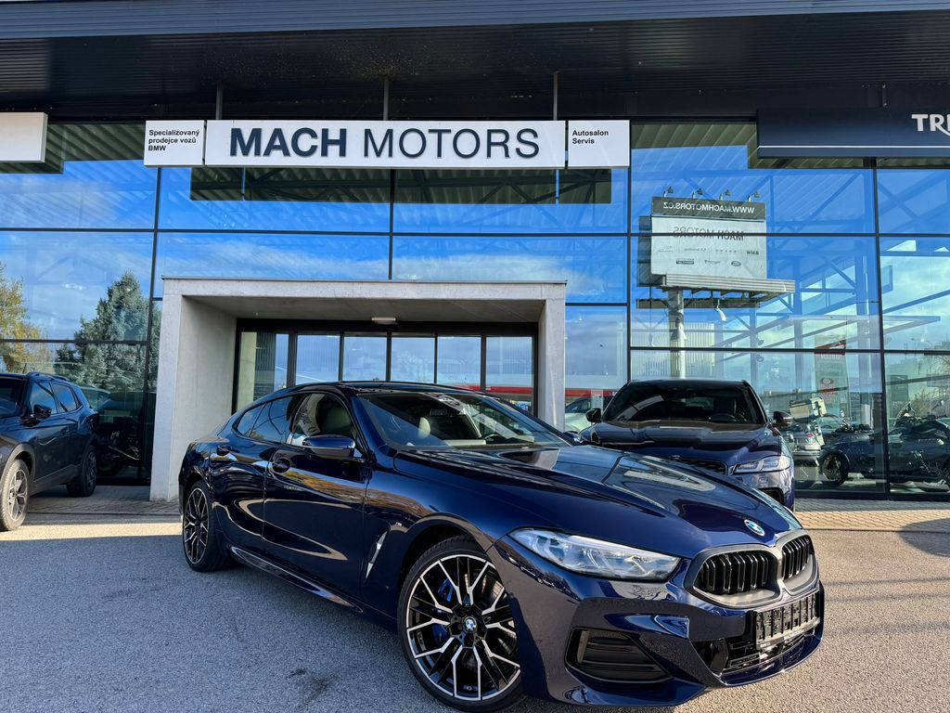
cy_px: 356
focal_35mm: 24
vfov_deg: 56.8
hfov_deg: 71.6
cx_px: 475
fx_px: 659
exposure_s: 1/1094
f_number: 1.78
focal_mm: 6.86
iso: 80
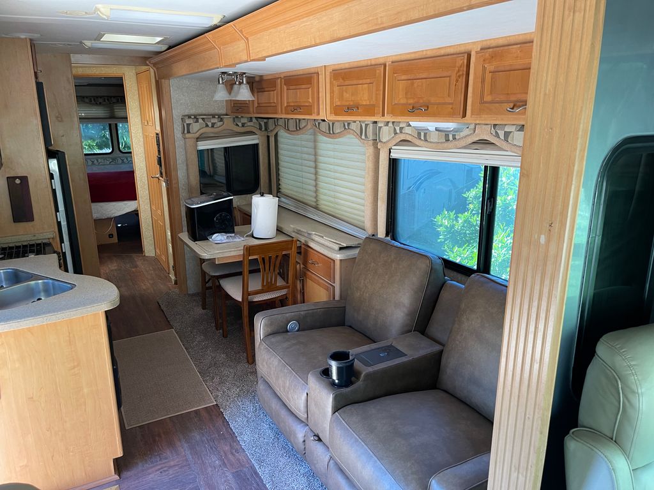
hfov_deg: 69.4
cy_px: 245
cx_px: 327
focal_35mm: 25
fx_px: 472
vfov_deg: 54.9
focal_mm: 5.1
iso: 125
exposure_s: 1/82
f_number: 1.6
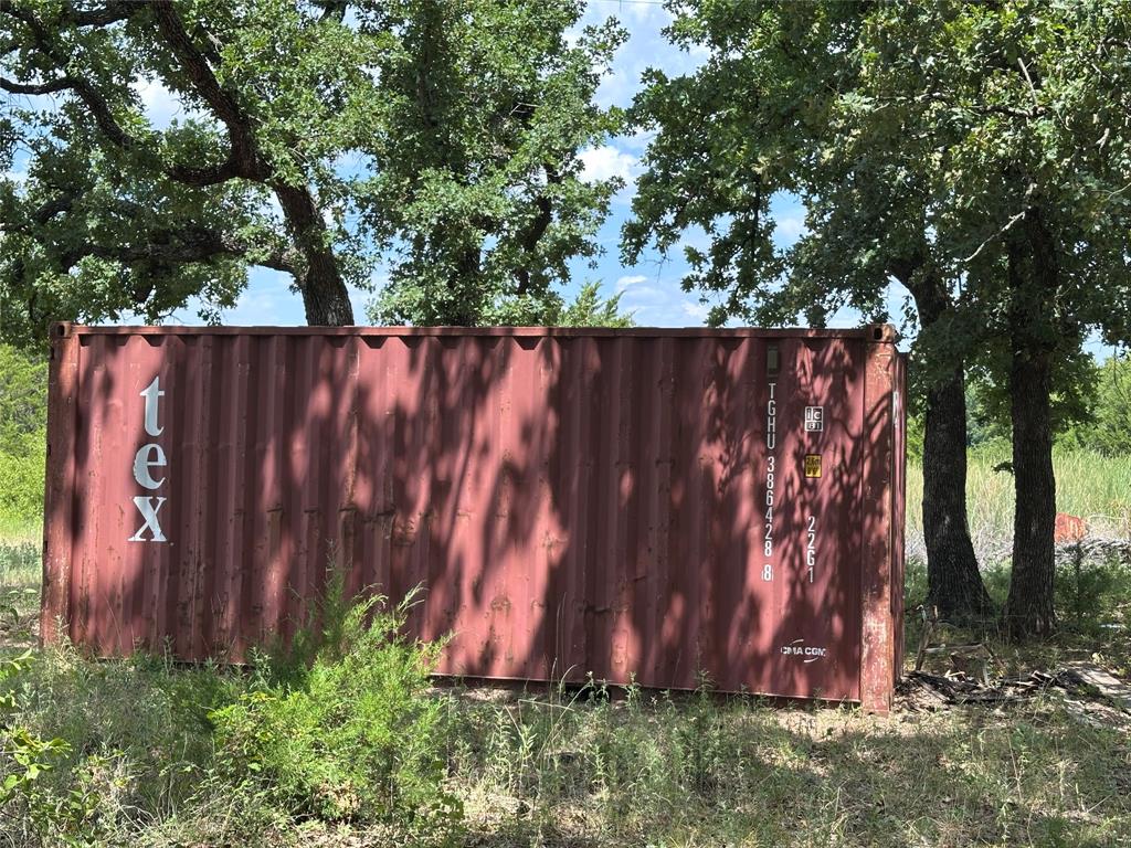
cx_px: 566
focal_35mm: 48
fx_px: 1568
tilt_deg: -0.6
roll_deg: +1.0
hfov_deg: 39.7
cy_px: 424
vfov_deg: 30.3
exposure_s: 1/880
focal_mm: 6.86
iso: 64
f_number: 1.78
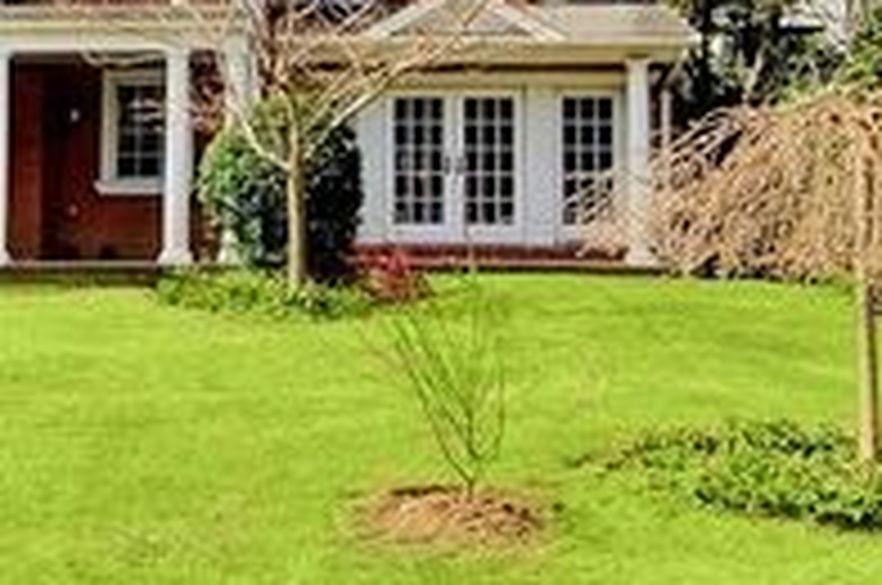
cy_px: -94
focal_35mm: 46
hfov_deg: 40.1
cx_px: 117
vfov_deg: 26.3
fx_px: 1125
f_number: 8
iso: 100
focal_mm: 12
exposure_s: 1/250
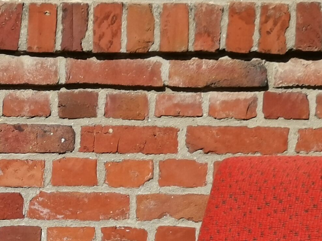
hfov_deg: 10.3
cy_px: 424
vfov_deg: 7.6
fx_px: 1758
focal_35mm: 189
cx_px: -69
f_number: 1.8
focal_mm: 5.58
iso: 50
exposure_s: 1/2994
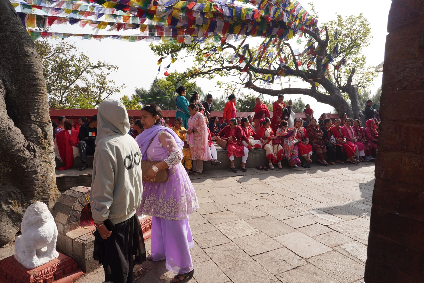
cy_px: 142
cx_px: 212
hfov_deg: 73.7
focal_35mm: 24
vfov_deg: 53.1
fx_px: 283
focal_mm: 24
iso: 100
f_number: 11
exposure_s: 1/100
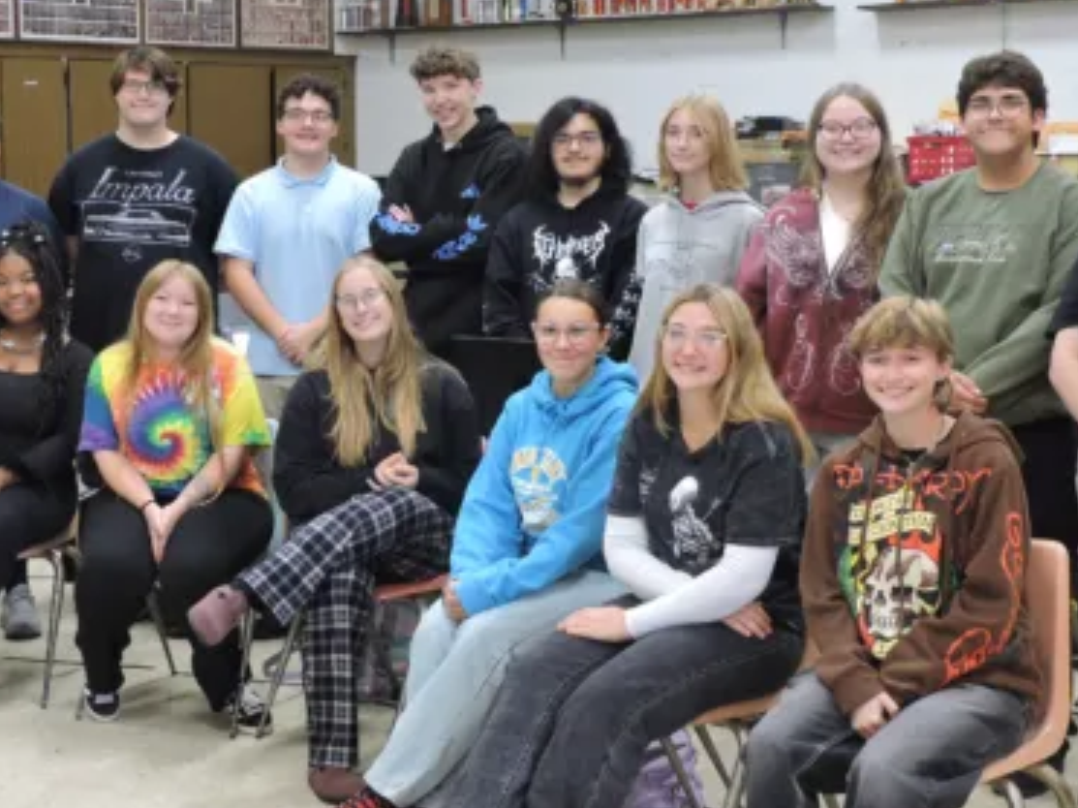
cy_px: 334
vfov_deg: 23.2
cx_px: 362
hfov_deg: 30.5
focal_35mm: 63
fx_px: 1961
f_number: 3.3
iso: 400
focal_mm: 6.2
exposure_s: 1/40
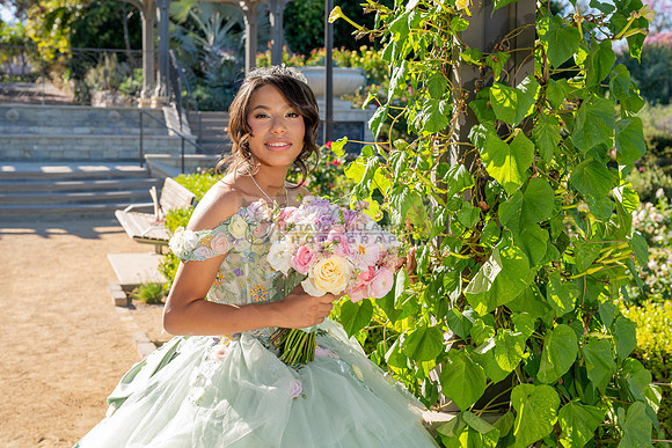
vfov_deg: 25.5
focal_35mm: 53
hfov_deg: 37.5
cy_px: 224
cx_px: 336
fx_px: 990
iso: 200
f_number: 7.1
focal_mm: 53
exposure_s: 1/200
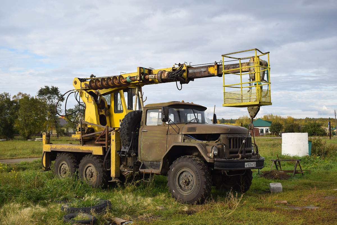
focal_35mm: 39
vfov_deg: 34.2
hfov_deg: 49.6
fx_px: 365
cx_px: 168
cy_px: 112
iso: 200
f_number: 5.6
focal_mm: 26
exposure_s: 1/400
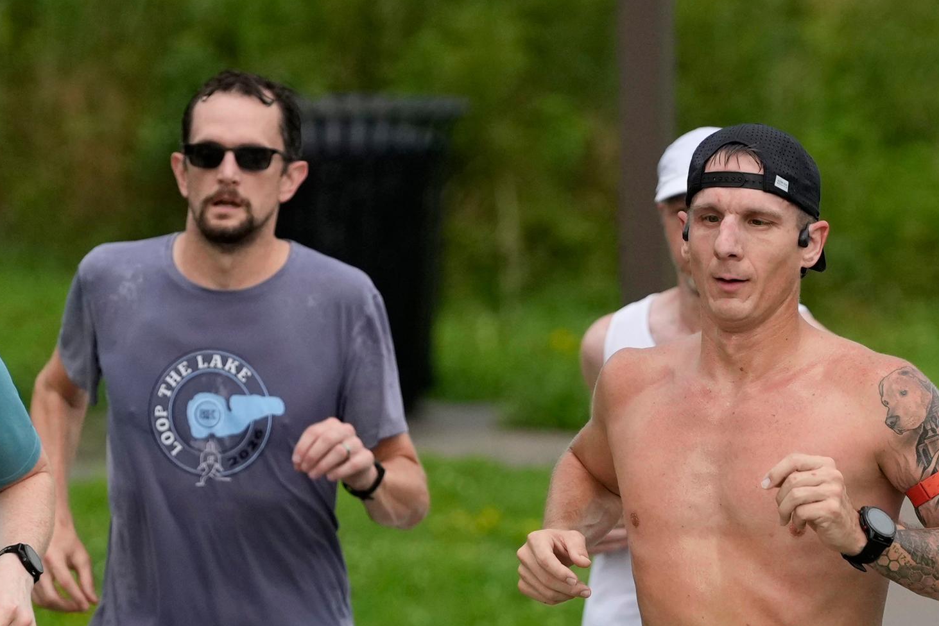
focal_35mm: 533
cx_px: 816
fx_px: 13904
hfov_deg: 3.9
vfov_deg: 2.6
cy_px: 746
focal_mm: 156
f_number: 2.8
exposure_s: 1/640
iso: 1000
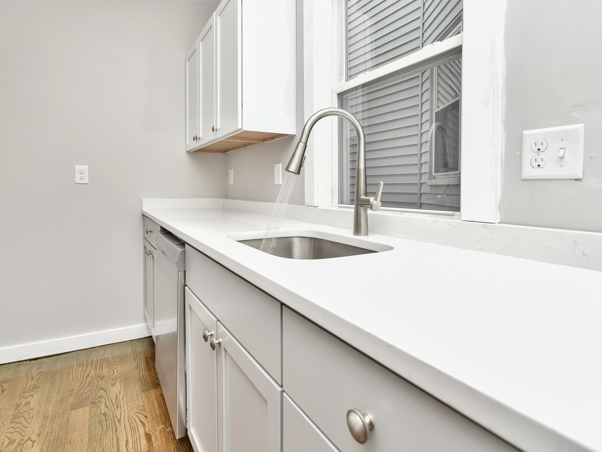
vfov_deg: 71.4
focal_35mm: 18
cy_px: 204
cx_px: 282
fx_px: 313
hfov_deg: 87.6
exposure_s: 1/30
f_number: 7.1
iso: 200
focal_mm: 15
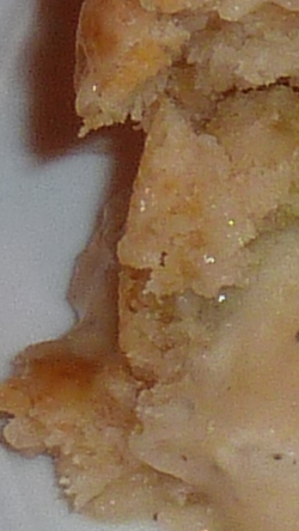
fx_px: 4774
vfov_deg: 6.4
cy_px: 134
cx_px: 1043
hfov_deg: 3.5
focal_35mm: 339
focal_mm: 6.1
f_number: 3.6
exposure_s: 1/30
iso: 100
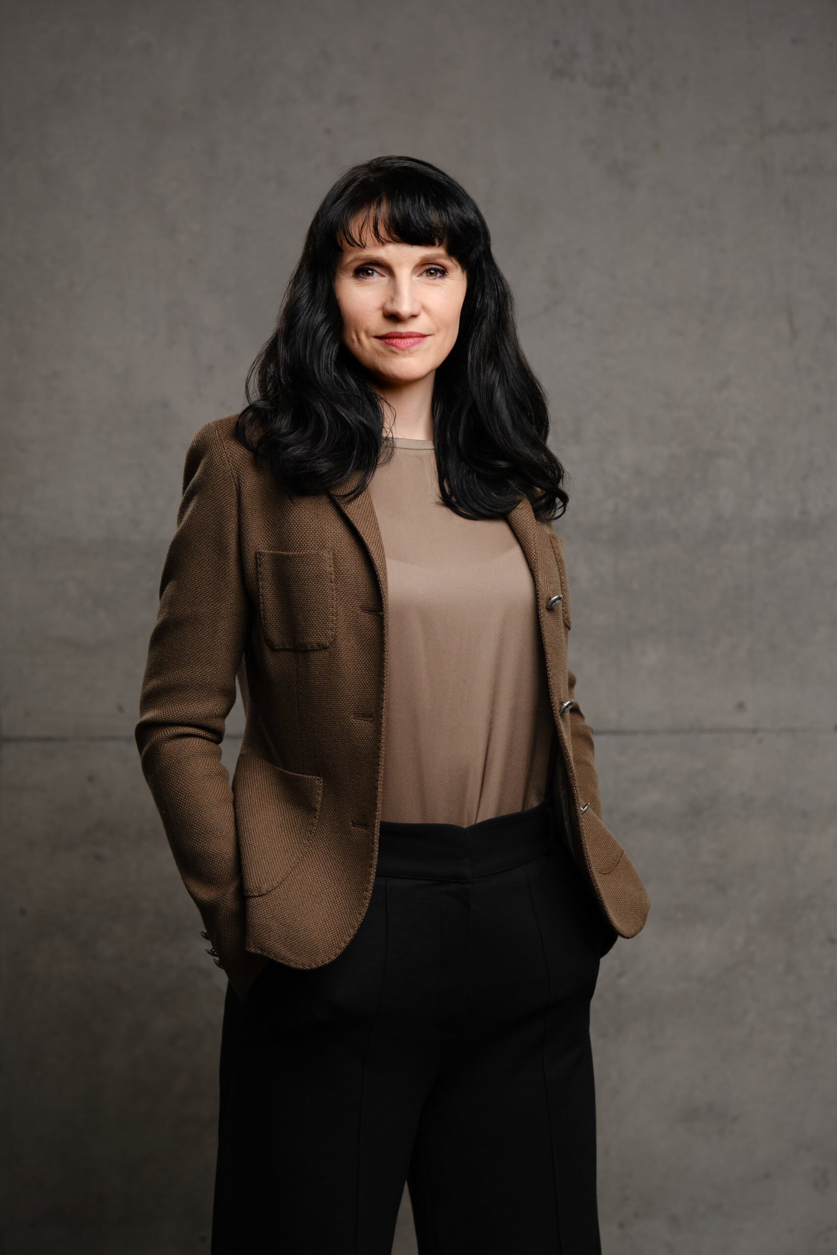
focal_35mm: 84
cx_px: 418
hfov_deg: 16.3
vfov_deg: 24.2
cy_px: 628
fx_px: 2929
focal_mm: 56
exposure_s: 1/250
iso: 160
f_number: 2.8
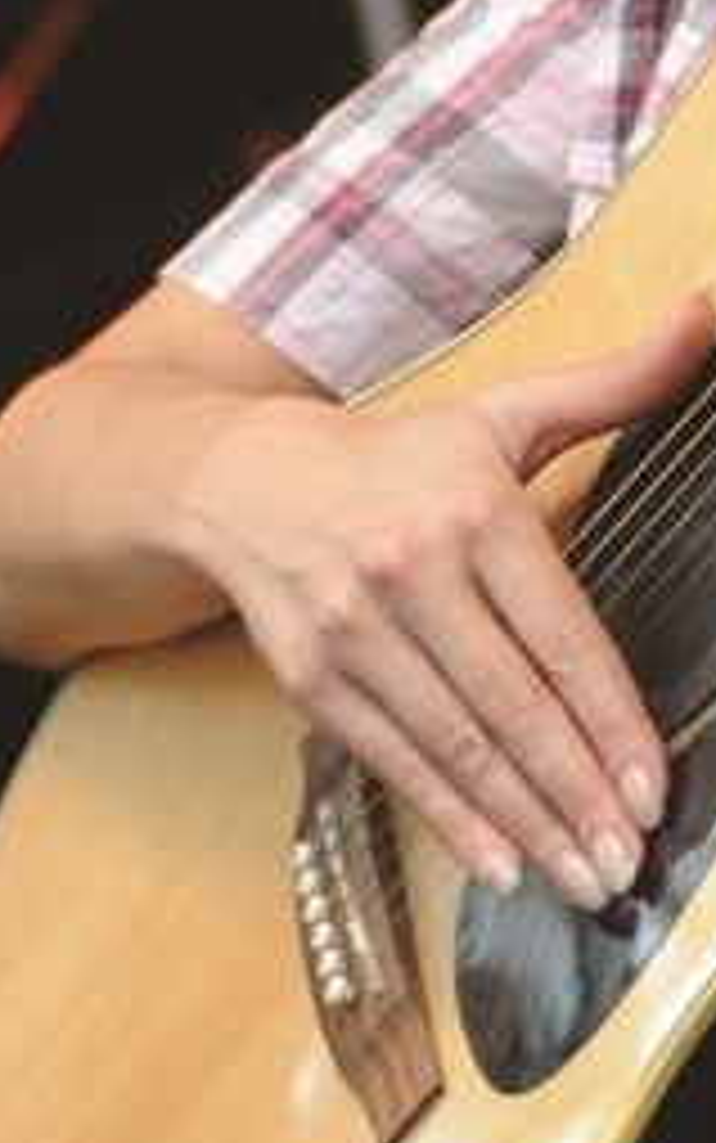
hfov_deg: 1.6
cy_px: 382
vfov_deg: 2.5
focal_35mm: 832
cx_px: 1301
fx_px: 25948
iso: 320
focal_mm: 135
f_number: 2.8
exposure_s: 1/200
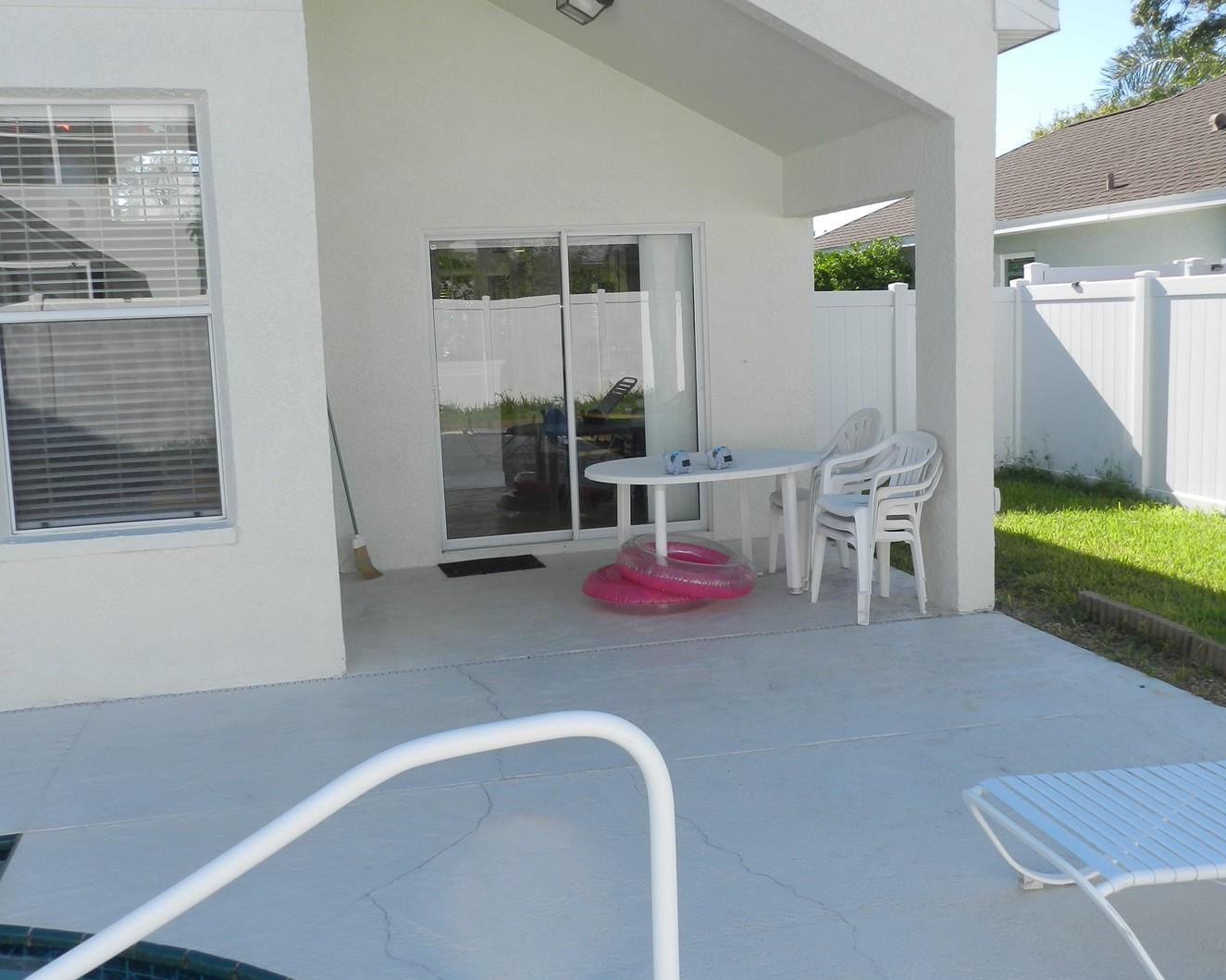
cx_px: 623
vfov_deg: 44.5
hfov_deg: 54.2
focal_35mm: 33
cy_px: 451
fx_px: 1197
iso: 160
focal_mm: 5
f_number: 3.6
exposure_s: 1/800
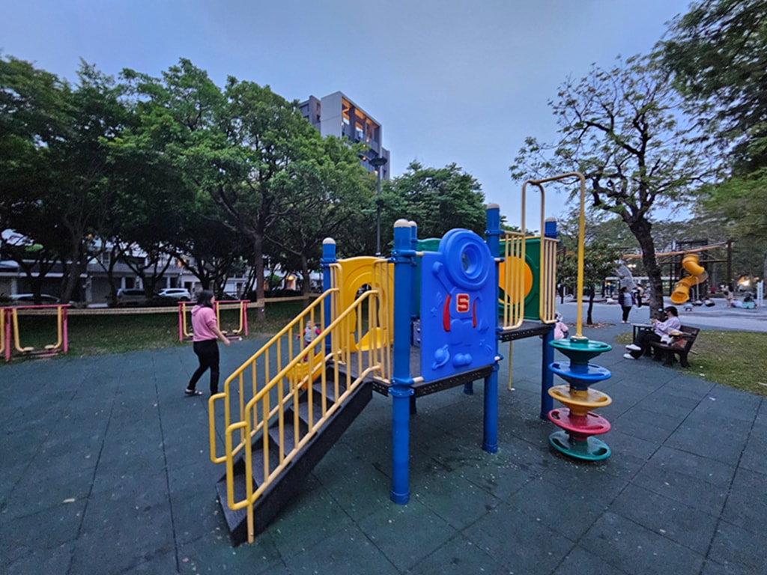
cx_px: 384
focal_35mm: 13
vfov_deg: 89.9
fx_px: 288
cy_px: 288
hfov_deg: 106.2
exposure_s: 1/30
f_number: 2.2
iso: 400
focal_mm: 2.2
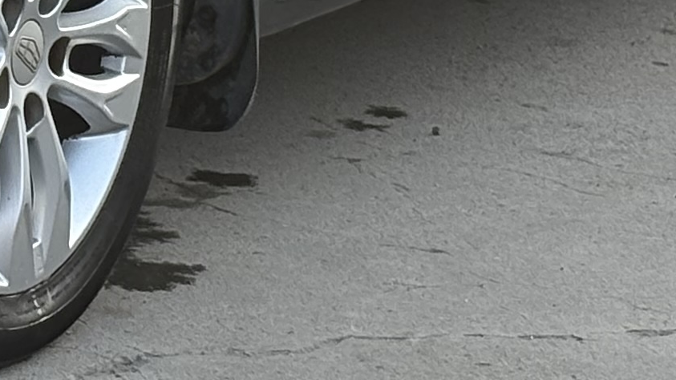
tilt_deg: -8.9
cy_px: -435
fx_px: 4857
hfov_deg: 7.8
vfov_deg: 4.4
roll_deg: -1.9
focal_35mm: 271
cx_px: -383
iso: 32
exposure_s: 1/933
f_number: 1.6
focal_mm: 5.96
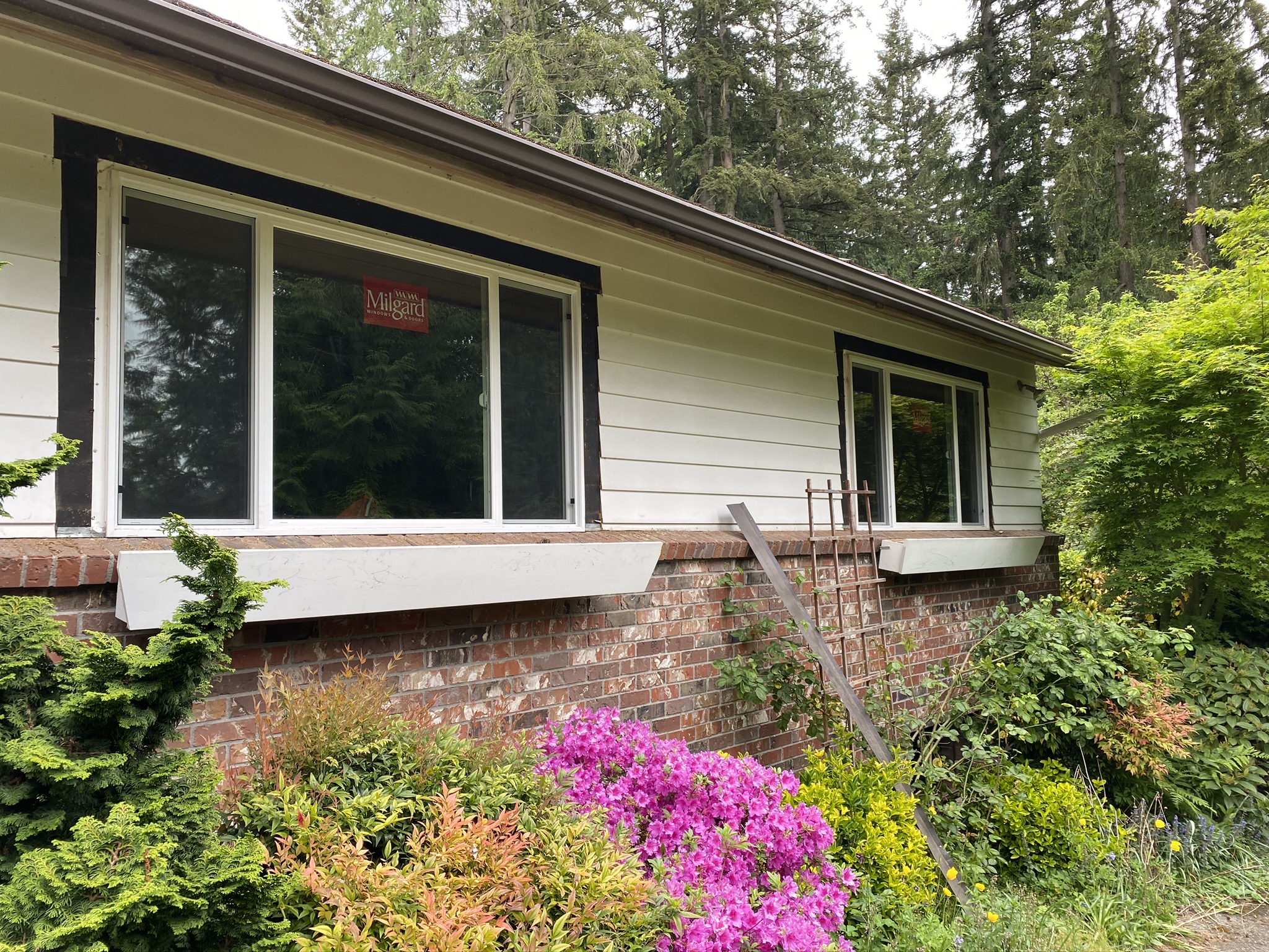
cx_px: 634
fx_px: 953
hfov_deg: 67.3
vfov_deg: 53.1
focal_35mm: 26
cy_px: 476
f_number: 1.8
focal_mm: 4.25
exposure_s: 1/122
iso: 32
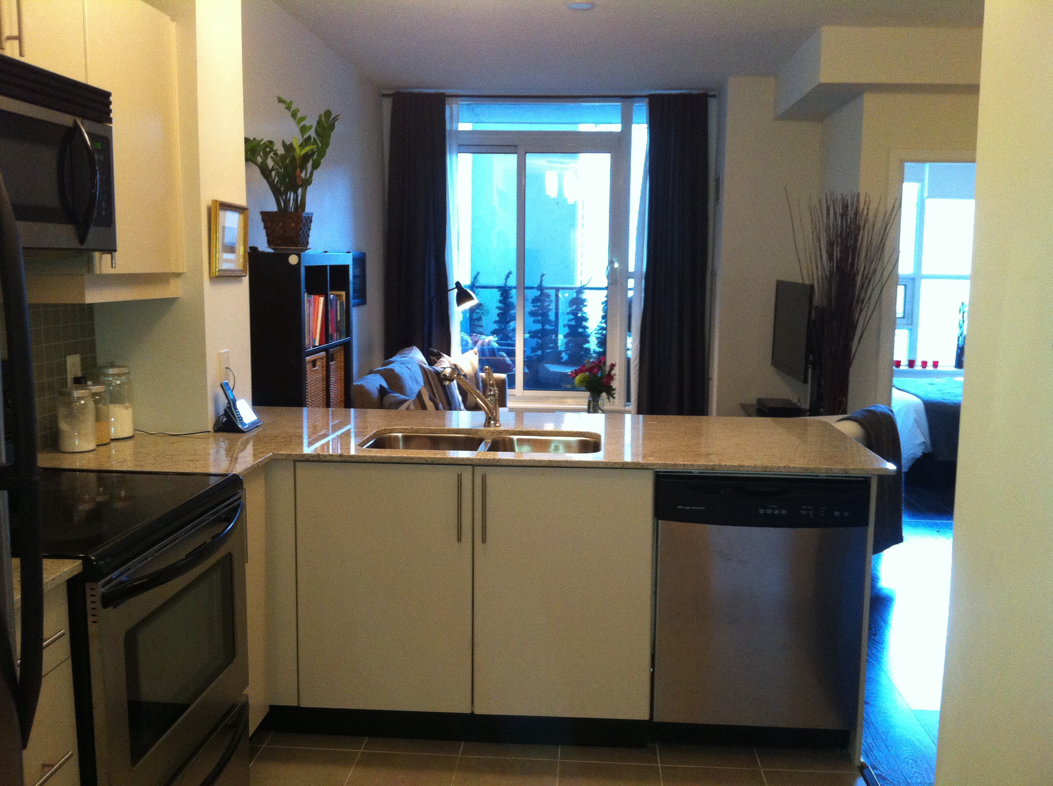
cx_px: 526
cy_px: 393
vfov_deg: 40.6
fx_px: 1063
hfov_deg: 52.7
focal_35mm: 35
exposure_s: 1/15
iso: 250
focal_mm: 3.85
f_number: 2.8
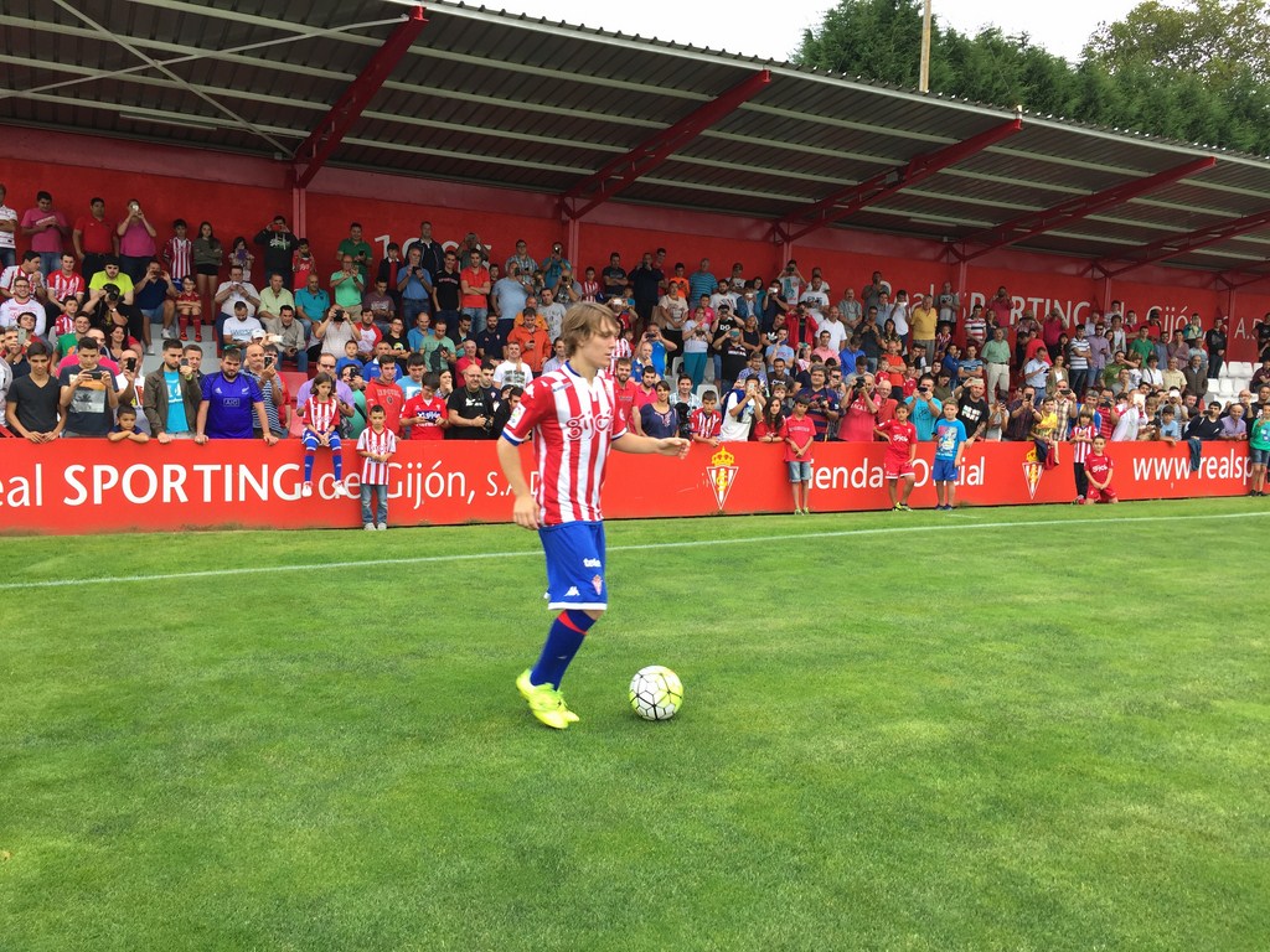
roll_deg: -2.7
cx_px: 635
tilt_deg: -4.0
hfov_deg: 61.7
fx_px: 1064
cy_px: 476
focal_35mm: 29
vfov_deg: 48.2
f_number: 2.2
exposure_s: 1/159
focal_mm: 4.15
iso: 32
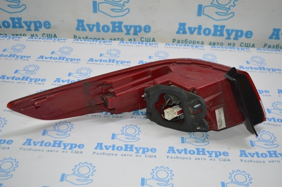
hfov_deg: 43.6
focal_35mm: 45
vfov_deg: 29.8
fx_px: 352
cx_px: 141
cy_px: 94
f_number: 4.2
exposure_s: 1/100
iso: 400
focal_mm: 30
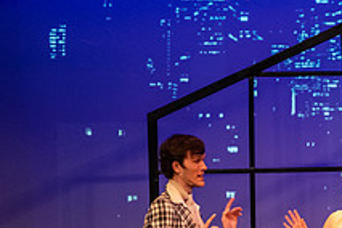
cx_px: 389
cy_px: 240
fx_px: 5168
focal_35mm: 544
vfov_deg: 2.5
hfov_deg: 3.8
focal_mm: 200
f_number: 3.2
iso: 3200
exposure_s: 1/200
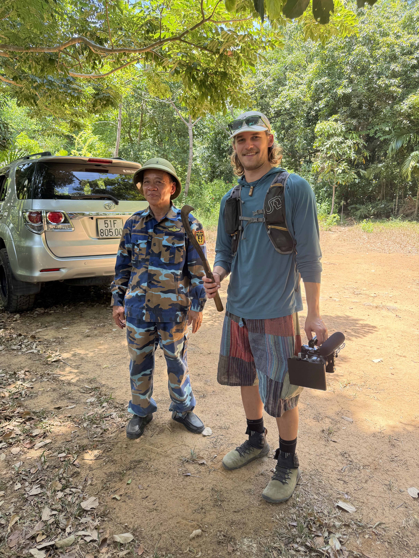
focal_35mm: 24
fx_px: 387
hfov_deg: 56.8
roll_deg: -1.5
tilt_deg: -11.8
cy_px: 279
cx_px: 210
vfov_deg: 71.6
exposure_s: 1/240
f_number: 1.78
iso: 80
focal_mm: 6.76
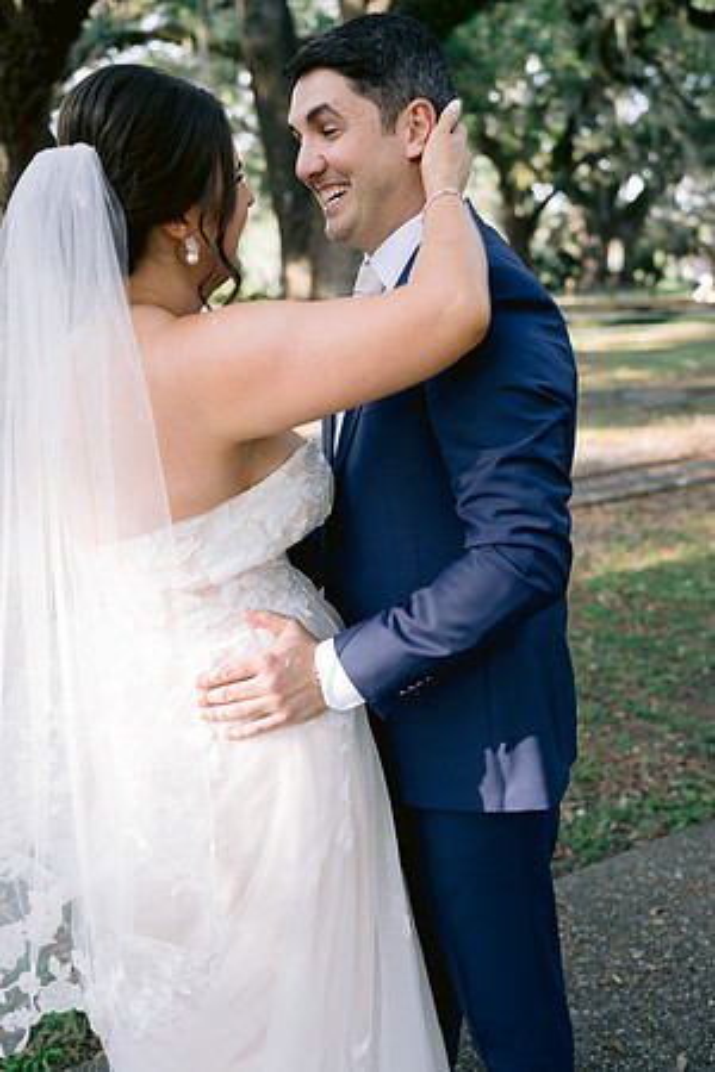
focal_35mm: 35
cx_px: 358
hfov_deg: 37.9
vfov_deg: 54.4
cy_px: 536
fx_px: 1043
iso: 250
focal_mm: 35
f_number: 2.8
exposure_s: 1/250
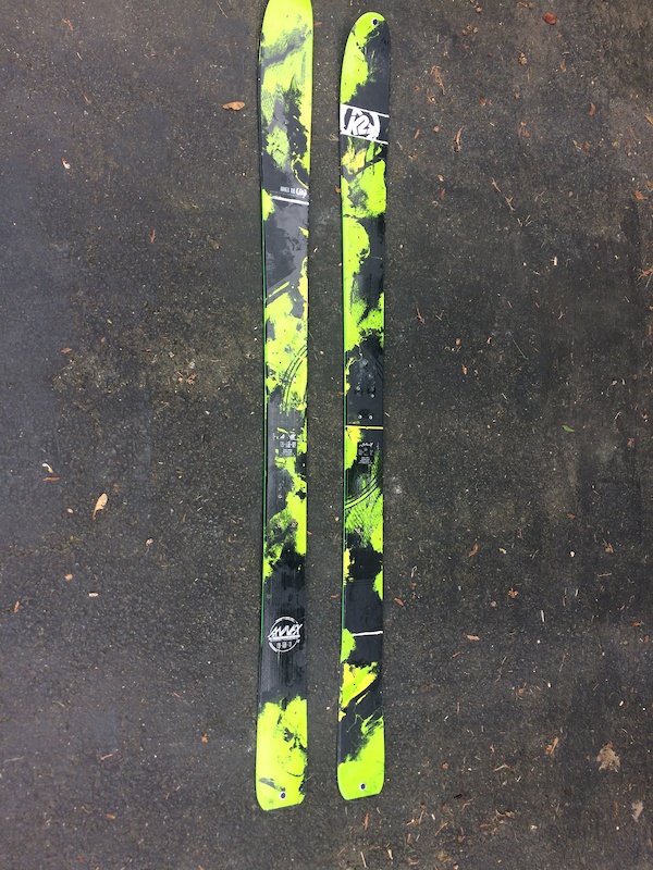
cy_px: 435
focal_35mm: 29
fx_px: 729
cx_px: 326
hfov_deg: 48.2
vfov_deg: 61.7
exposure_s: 1/230
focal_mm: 4.15
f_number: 2.2
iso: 32
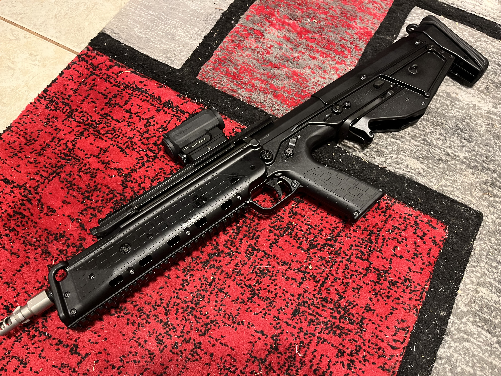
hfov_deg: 67.3
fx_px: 376
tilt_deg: -66.7
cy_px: 188
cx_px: 250
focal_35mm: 26
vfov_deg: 53.1
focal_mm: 5.1
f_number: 1.6
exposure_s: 1/30
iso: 500
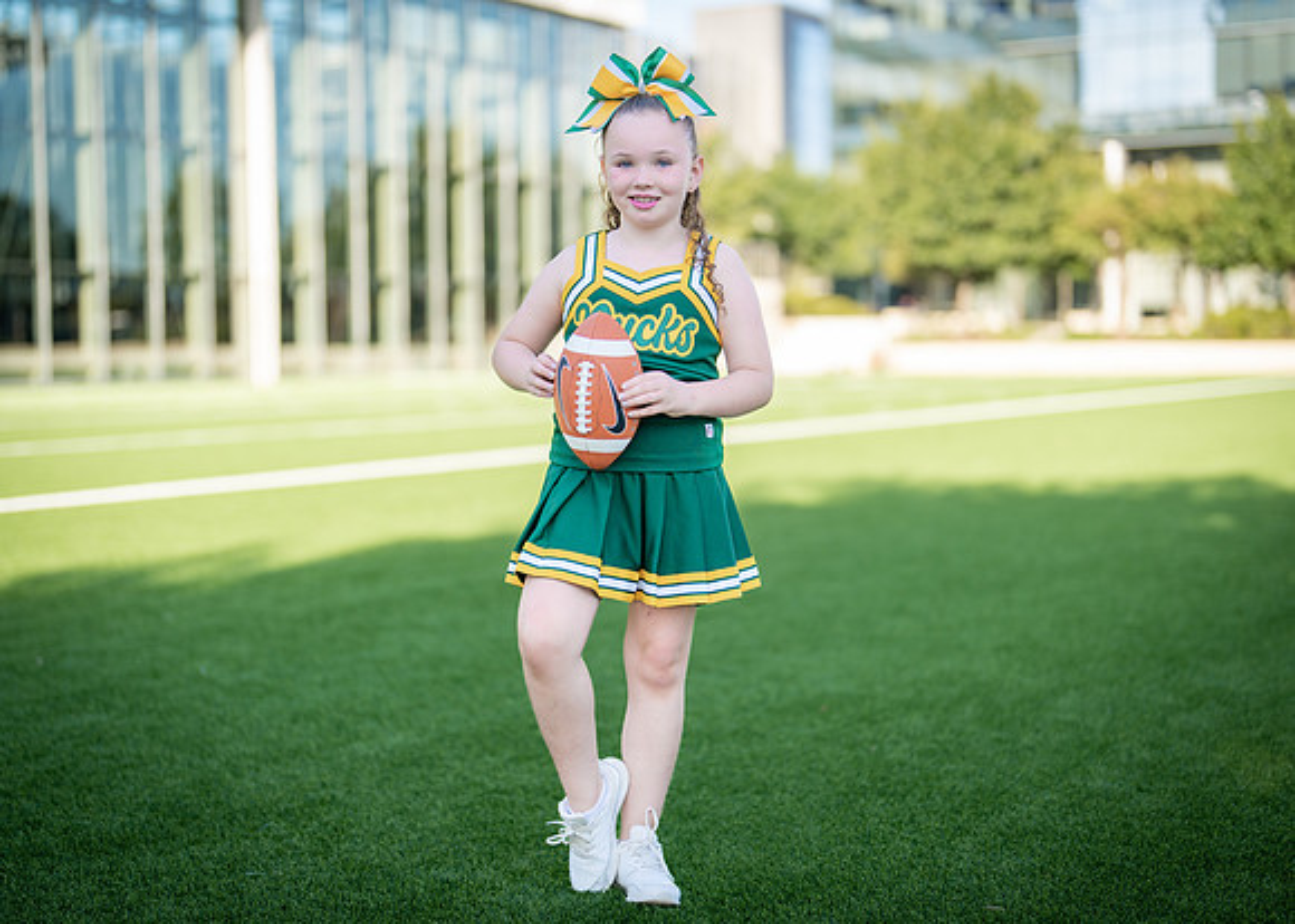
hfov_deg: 34.4
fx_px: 2092
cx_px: 645
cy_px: 482
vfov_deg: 24.9
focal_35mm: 57
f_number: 1.2
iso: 100
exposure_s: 1/1600
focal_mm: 50
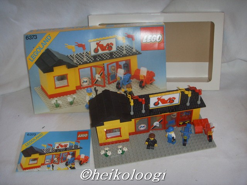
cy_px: 92
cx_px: 124
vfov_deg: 36.8
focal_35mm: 39
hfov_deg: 47.9
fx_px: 278
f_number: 3.5
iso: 100
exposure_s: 1/45
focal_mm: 6.6
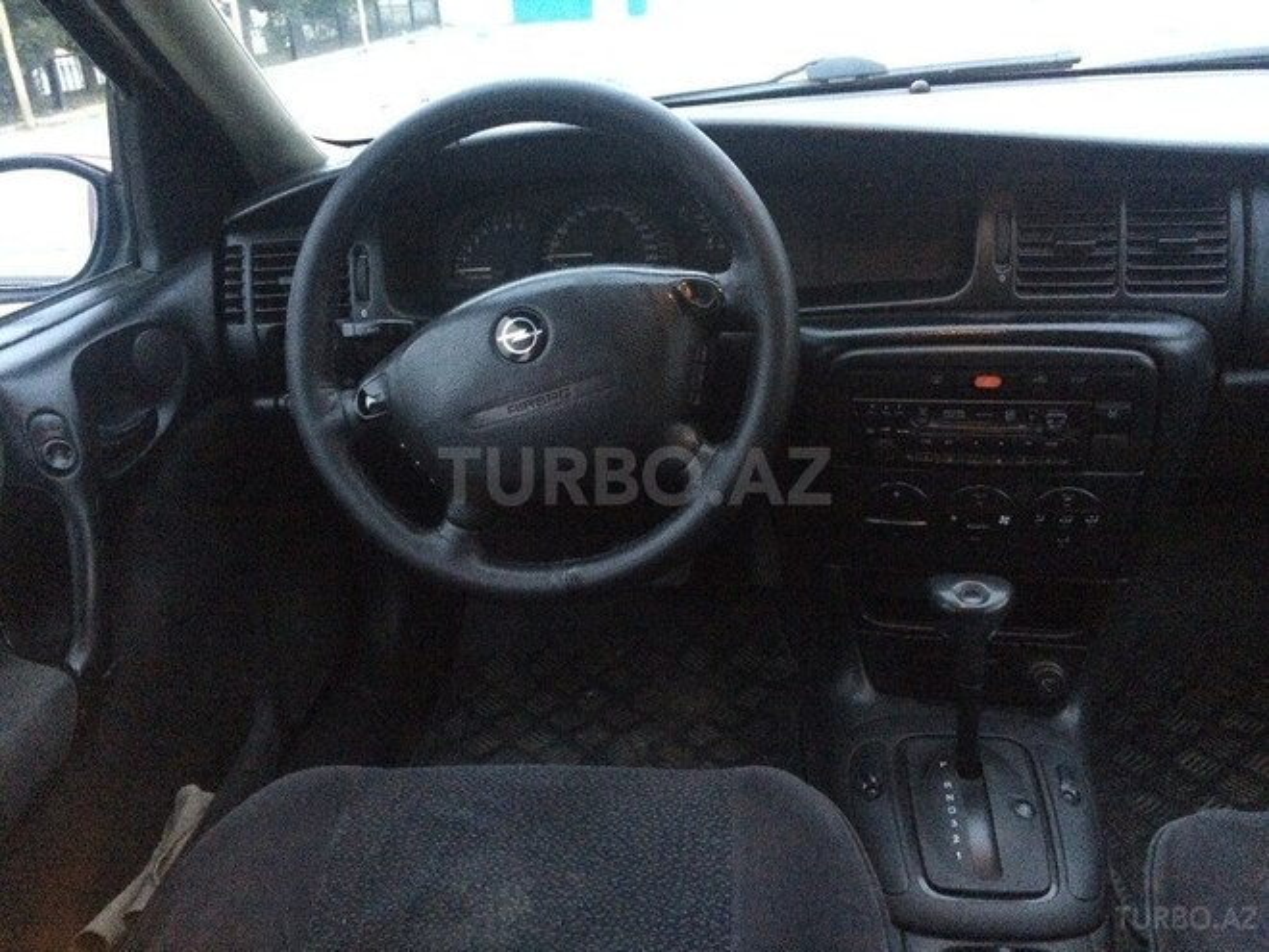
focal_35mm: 29
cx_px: 634
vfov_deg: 48.2
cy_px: 476
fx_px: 1063
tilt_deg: -22.4
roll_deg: +3.7
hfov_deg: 61.7
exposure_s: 1/17
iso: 800
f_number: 2.2
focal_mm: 4.15
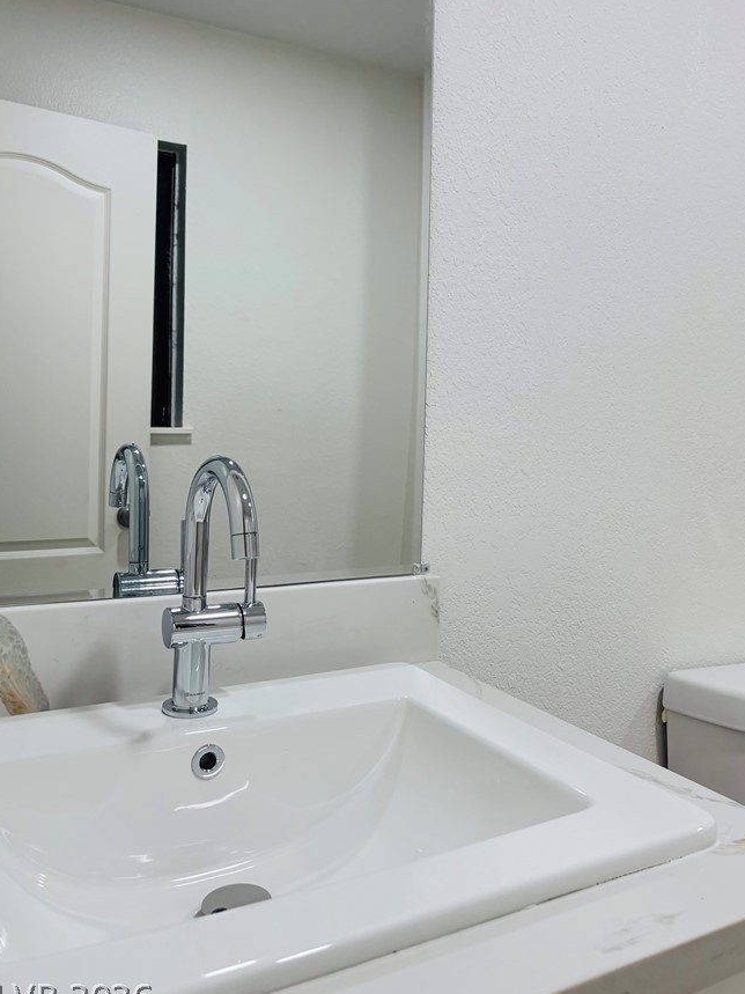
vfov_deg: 58.2
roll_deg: -2.4
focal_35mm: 31
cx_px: 429
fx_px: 890
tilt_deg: +0.8
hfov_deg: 45.3
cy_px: 430
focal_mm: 5.96
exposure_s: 1/120
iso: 64
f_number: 1.6
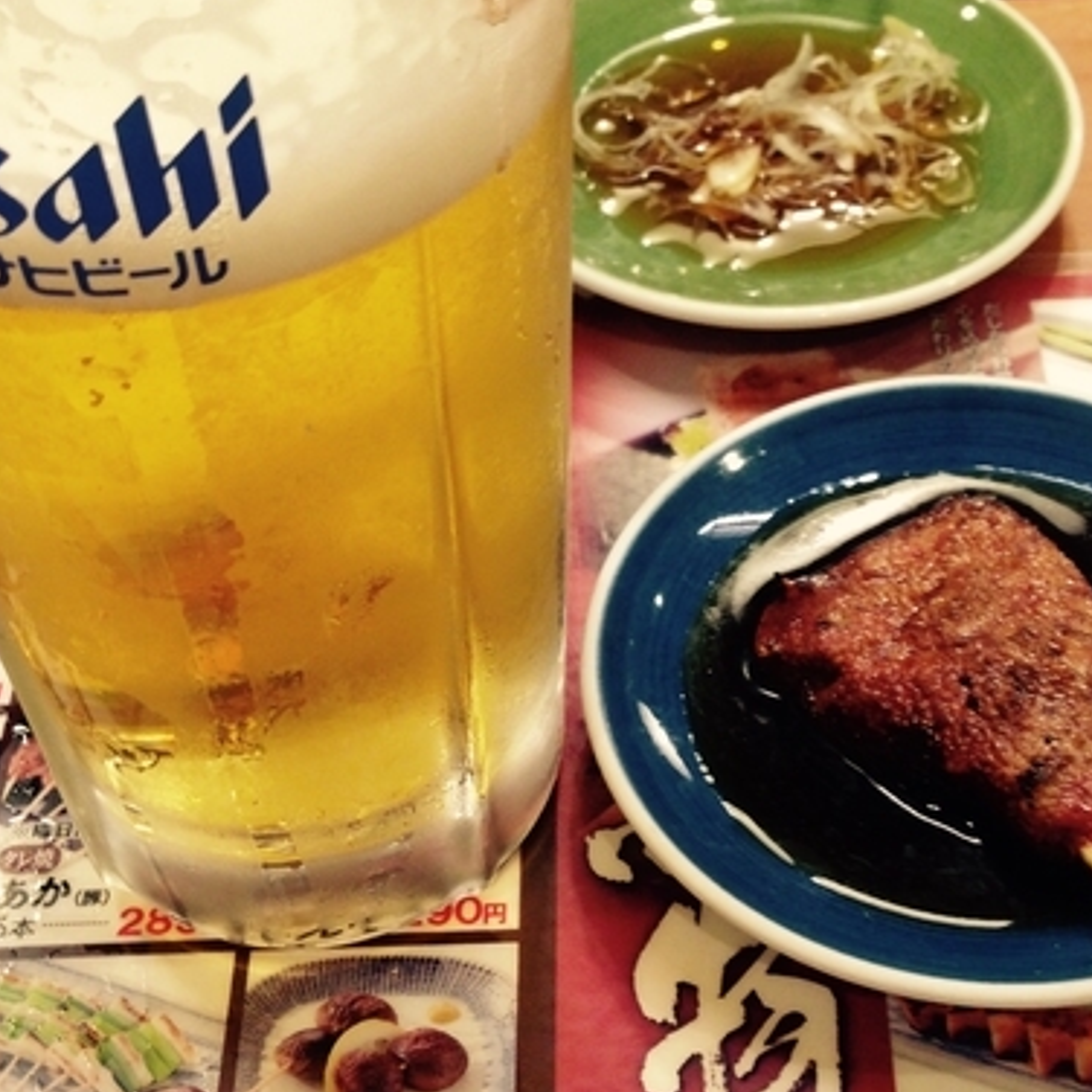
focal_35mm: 62
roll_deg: +2.0
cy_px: 517
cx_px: 630
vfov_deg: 27.7
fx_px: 2213
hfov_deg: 27.7
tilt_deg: -43.4
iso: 64
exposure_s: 1/20
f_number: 2.4
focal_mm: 4.12
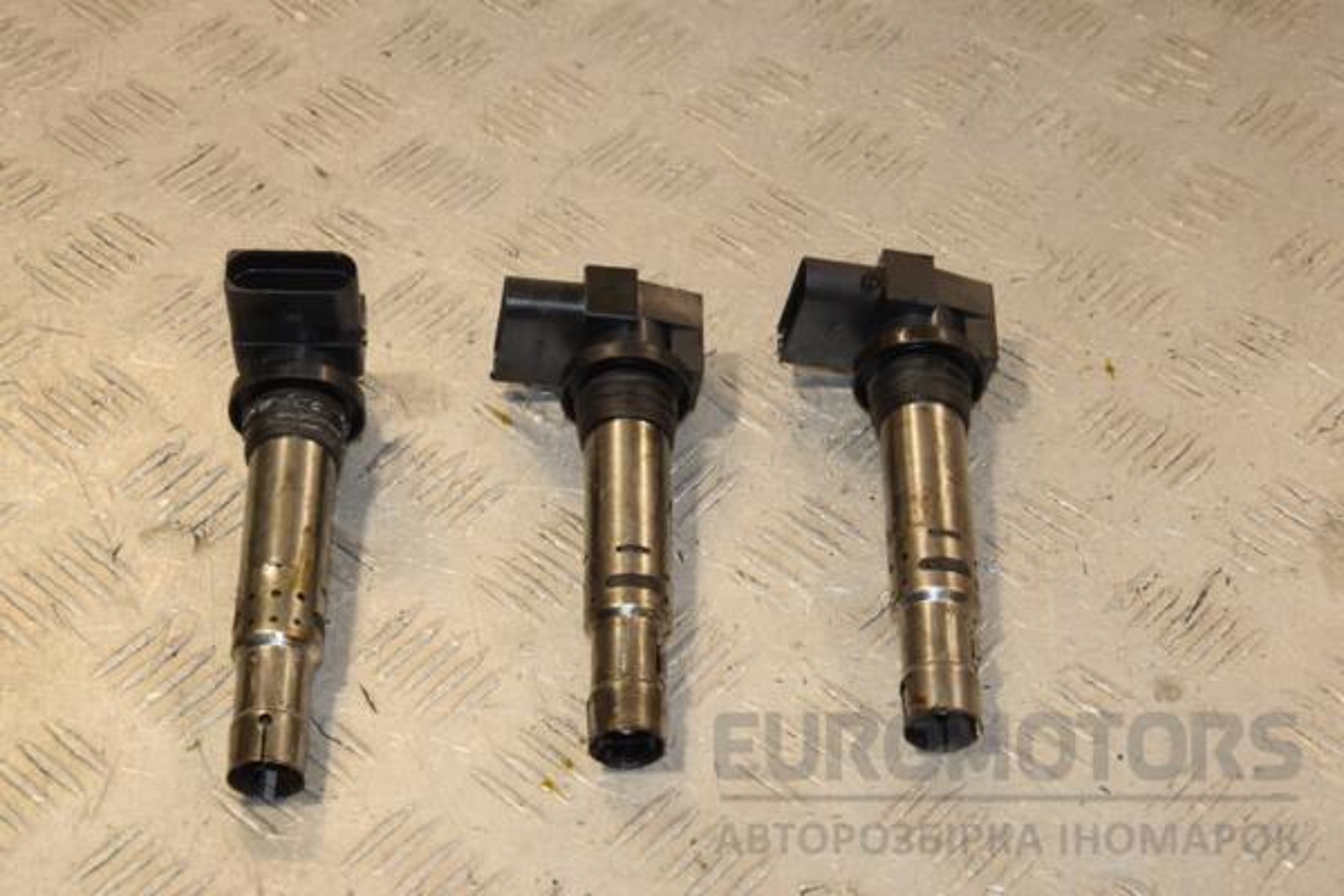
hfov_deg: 27.0
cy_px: 448
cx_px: 672
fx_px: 2800
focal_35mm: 75
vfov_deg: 18.2
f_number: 9
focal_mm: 50
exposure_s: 1/200
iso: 800
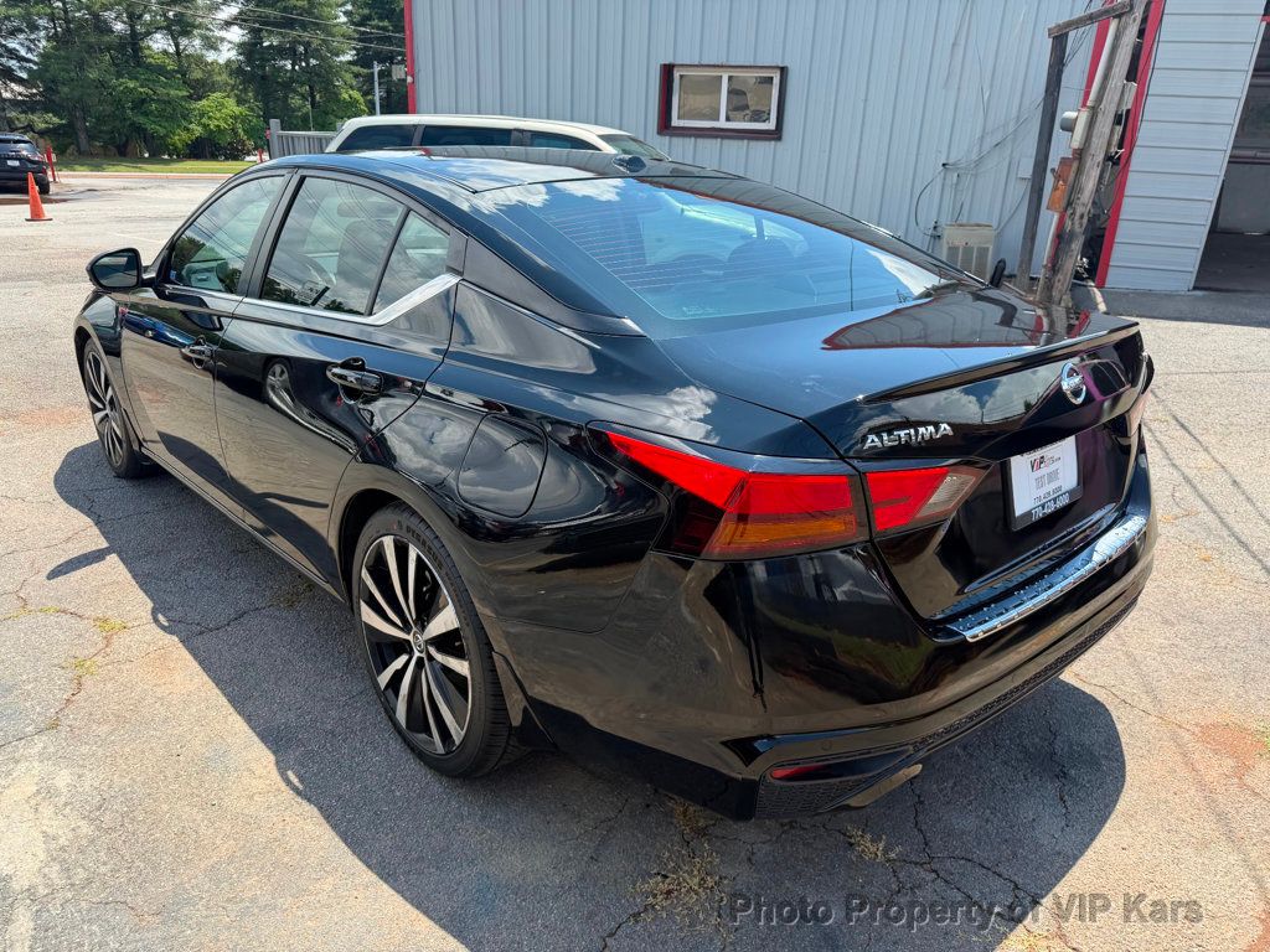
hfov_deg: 71.6
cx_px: 635
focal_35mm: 24
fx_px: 881
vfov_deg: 56.8
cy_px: 476
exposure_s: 1/1618
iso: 80
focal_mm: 6.76
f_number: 1.78
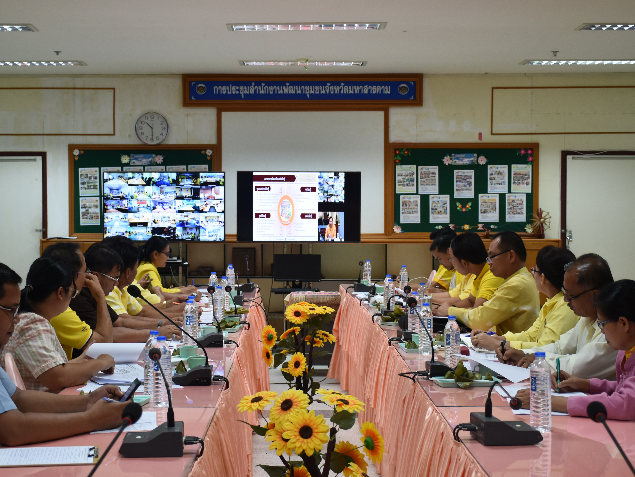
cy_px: 242
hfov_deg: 33.5
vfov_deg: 25.4
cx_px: 295
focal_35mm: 58
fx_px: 1056
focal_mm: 35
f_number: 4.2
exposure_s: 1/60
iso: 560
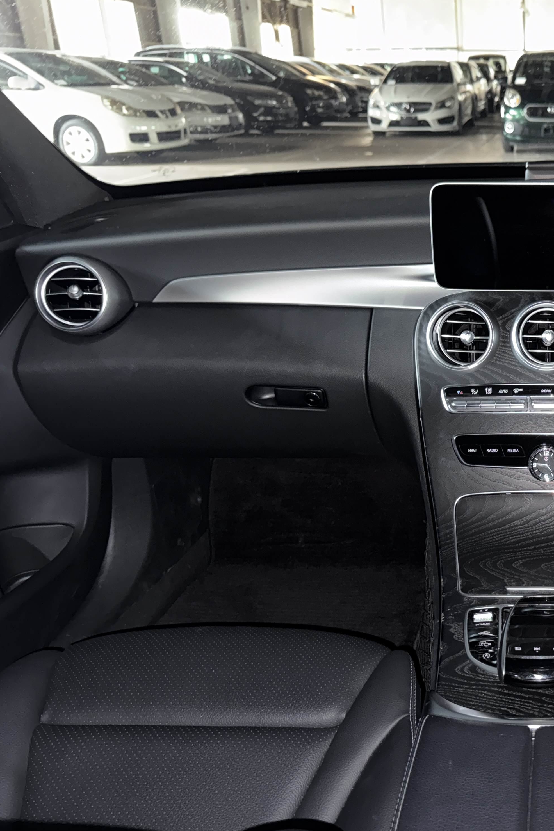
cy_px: 414
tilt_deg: -21.8
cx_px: 551
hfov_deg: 35.3
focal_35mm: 34
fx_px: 785
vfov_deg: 55.8
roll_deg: -0.2
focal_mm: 6.76
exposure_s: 1/4
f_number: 1.78
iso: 320
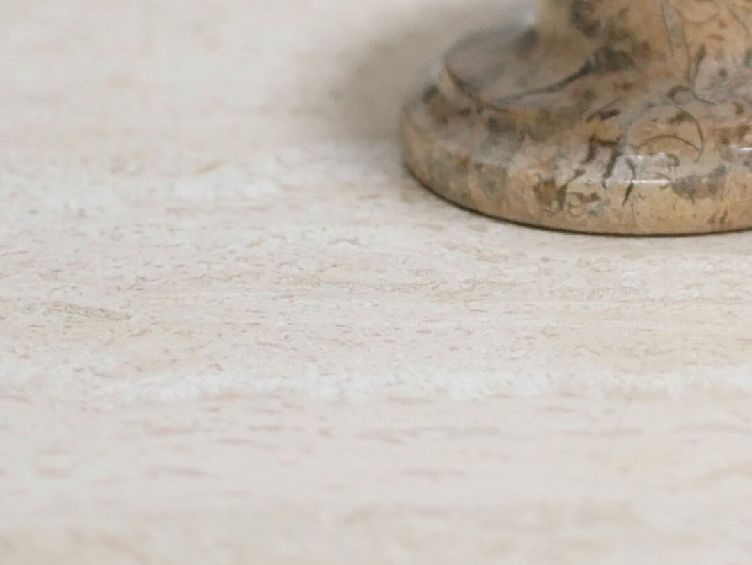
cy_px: -494
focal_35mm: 170
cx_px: 1092
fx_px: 3695
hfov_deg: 11.2
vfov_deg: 8.4
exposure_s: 1/60
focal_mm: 20
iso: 400
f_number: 1.7
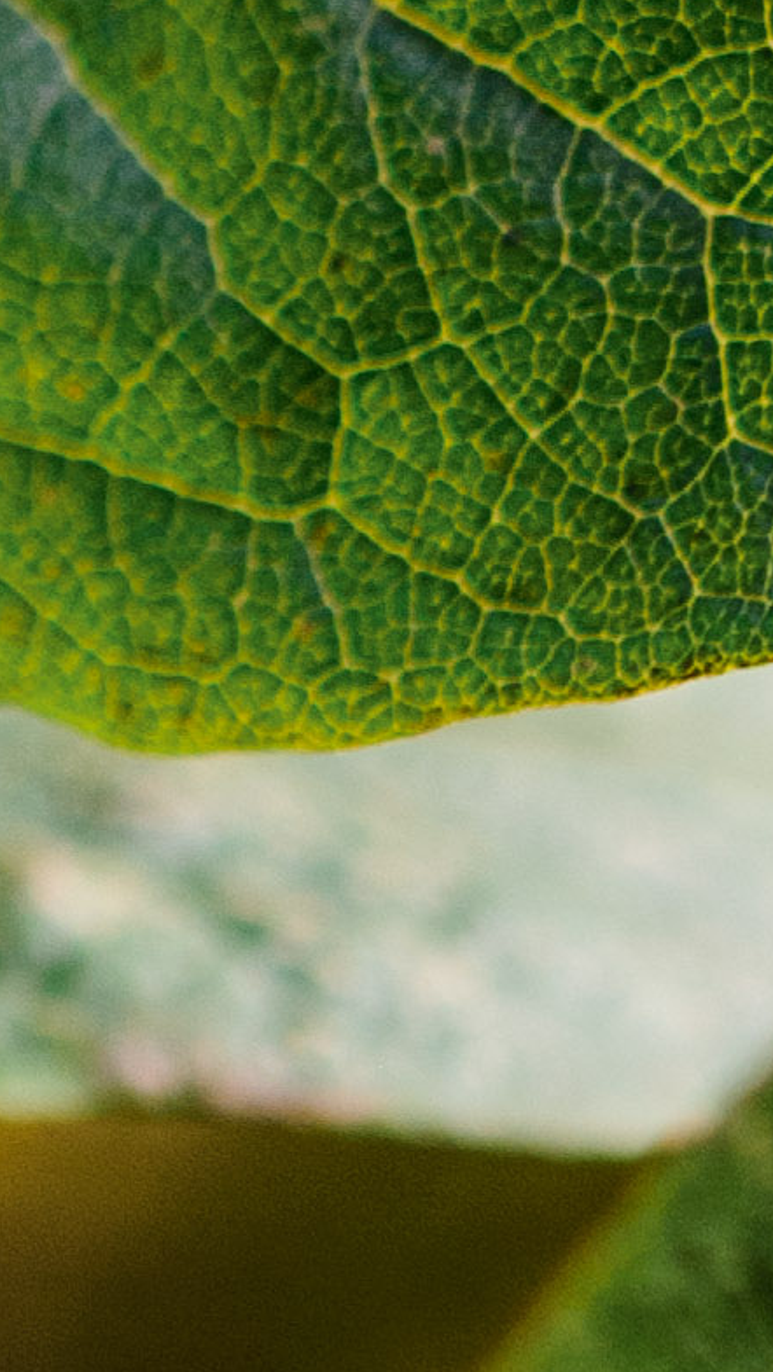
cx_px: -2174
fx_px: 17623
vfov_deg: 4.4
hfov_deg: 2.5
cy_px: -484
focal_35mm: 484
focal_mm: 60
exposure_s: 1/125
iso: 400
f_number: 4
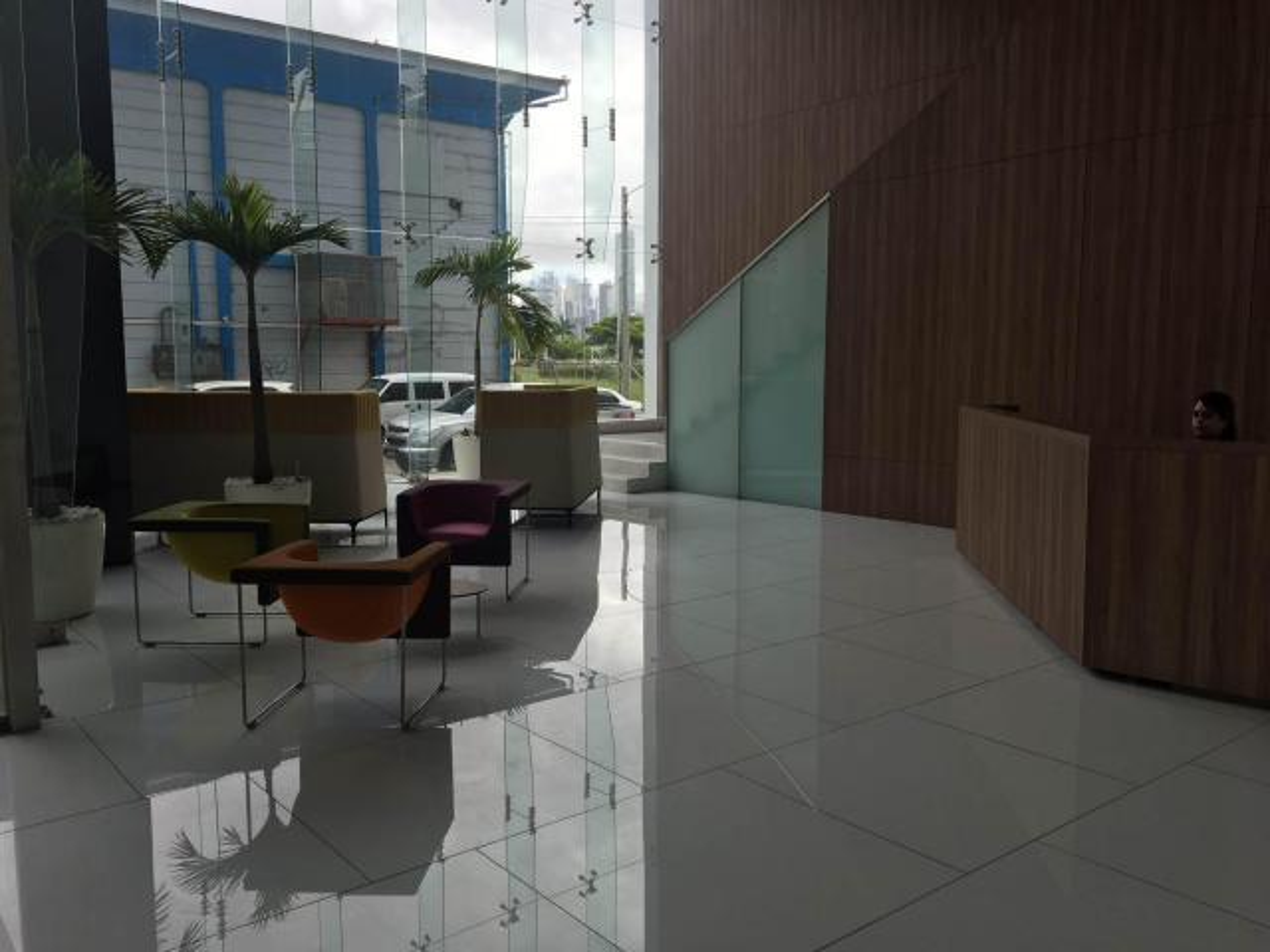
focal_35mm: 29
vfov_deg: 48.2
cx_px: 635
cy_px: 476
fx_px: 1064
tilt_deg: -6.6
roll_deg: -1.0
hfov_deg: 61.7
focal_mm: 4.15
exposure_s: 1/718
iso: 25
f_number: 2.2
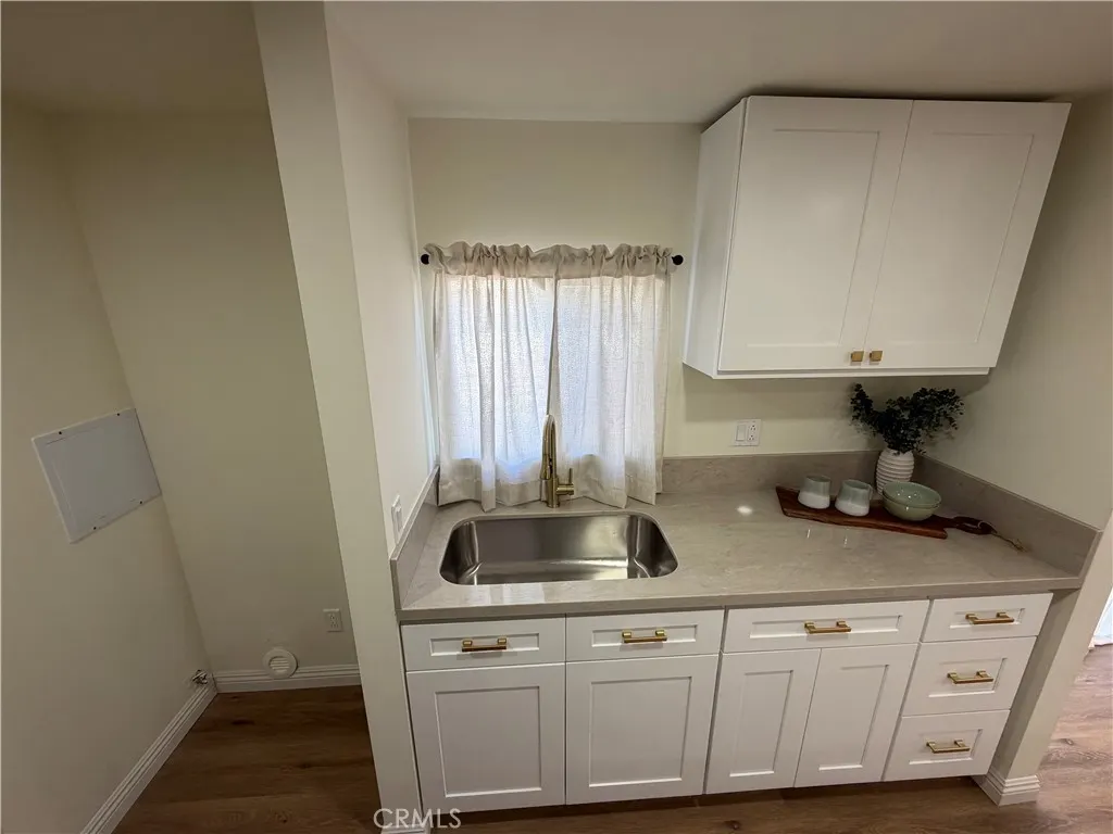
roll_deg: +1.6
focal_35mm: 14
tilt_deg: -16.8
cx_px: 556
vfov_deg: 85.7
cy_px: 417
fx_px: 450
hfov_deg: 102.1
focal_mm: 2.22
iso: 160
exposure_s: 1/121
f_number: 2.2
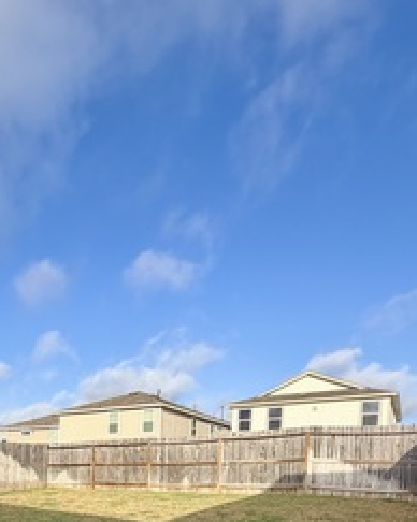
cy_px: 501
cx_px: 101
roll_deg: -1.8
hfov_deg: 50.8
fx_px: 417
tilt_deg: -3.0
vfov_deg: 53.2
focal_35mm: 27
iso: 32
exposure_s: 1/770
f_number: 2.2
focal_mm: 2.22
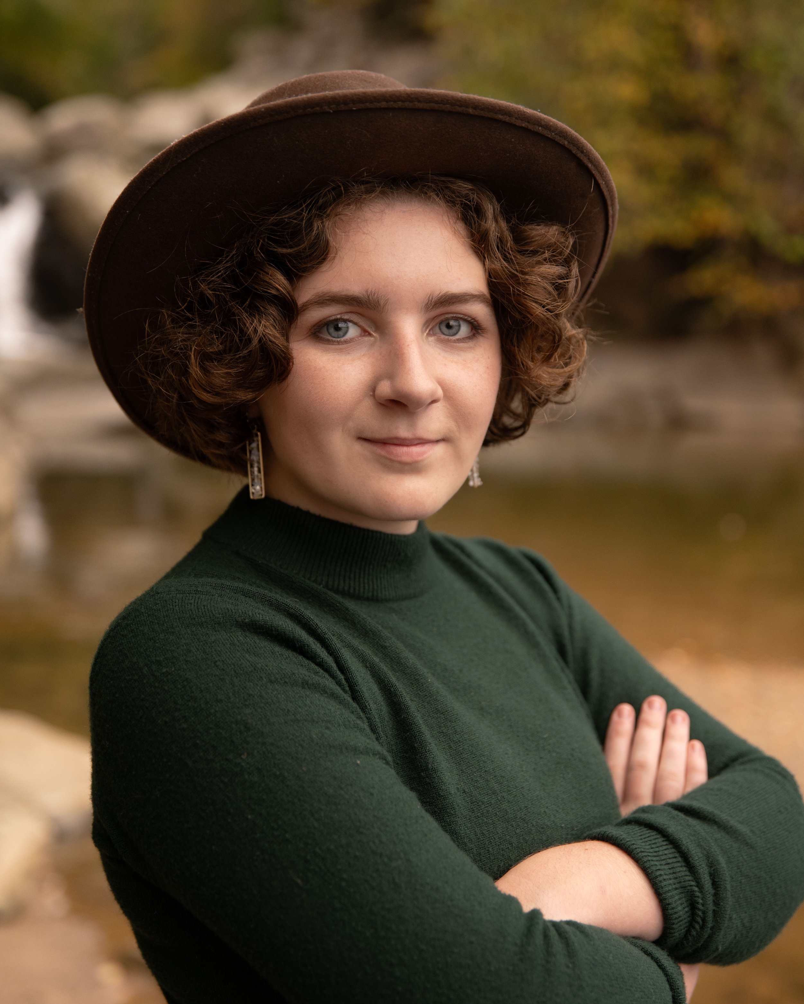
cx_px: 402
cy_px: 469
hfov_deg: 24.6
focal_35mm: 62
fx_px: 1844
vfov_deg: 30.5
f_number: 2.8
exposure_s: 1/320
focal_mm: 55
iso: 400
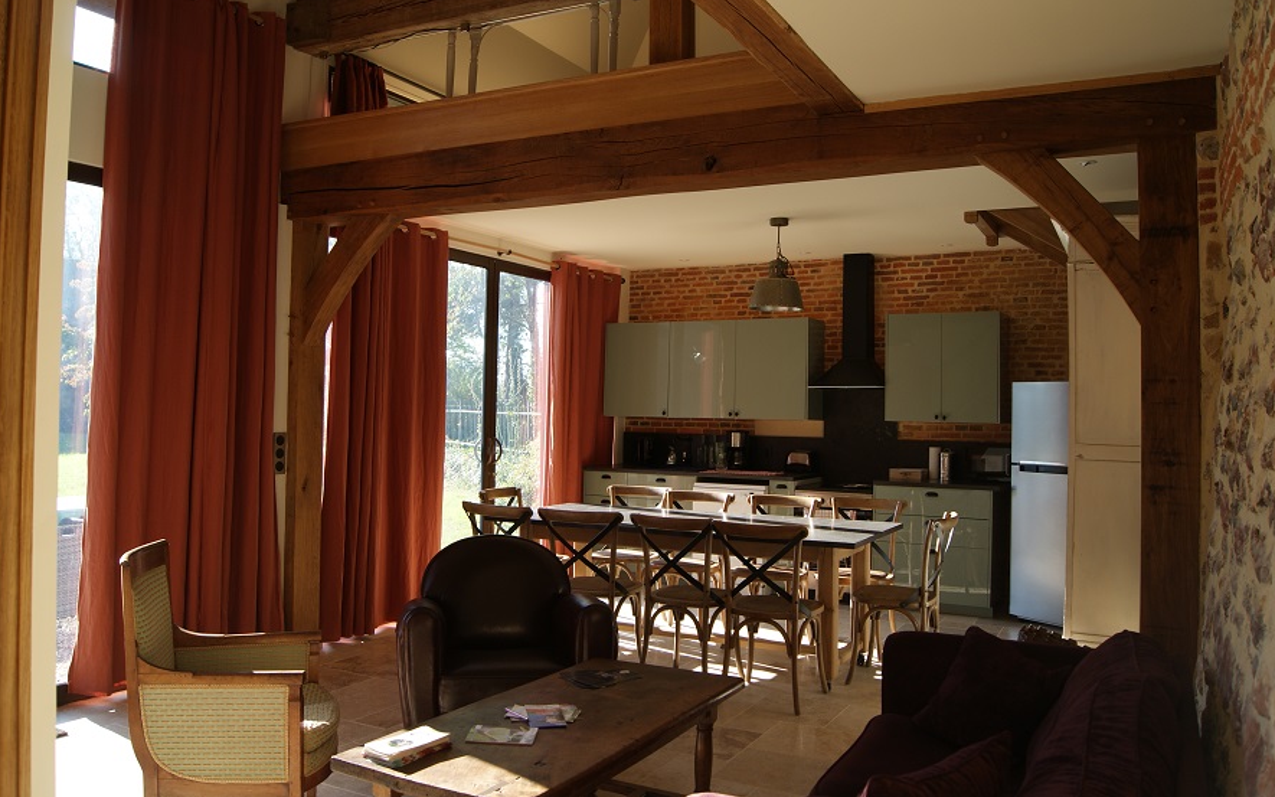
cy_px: 365
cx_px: 647
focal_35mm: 28
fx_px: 973
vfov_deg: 44.5
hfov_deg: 66.5
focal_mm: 18
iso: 100
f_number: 5.6
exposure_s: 1/50
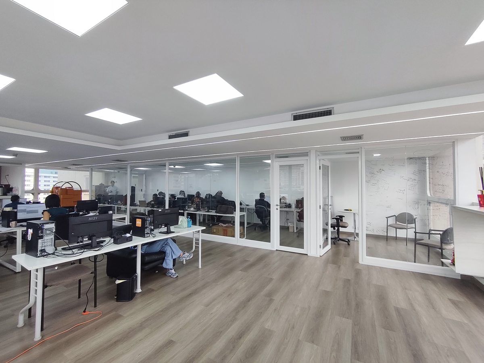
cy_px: 182
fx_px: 210
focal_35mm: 15
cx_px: 242
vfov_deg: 81.8
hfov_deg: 98.1
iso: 50
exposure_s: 1/100
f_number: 2.2
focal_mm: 1.65
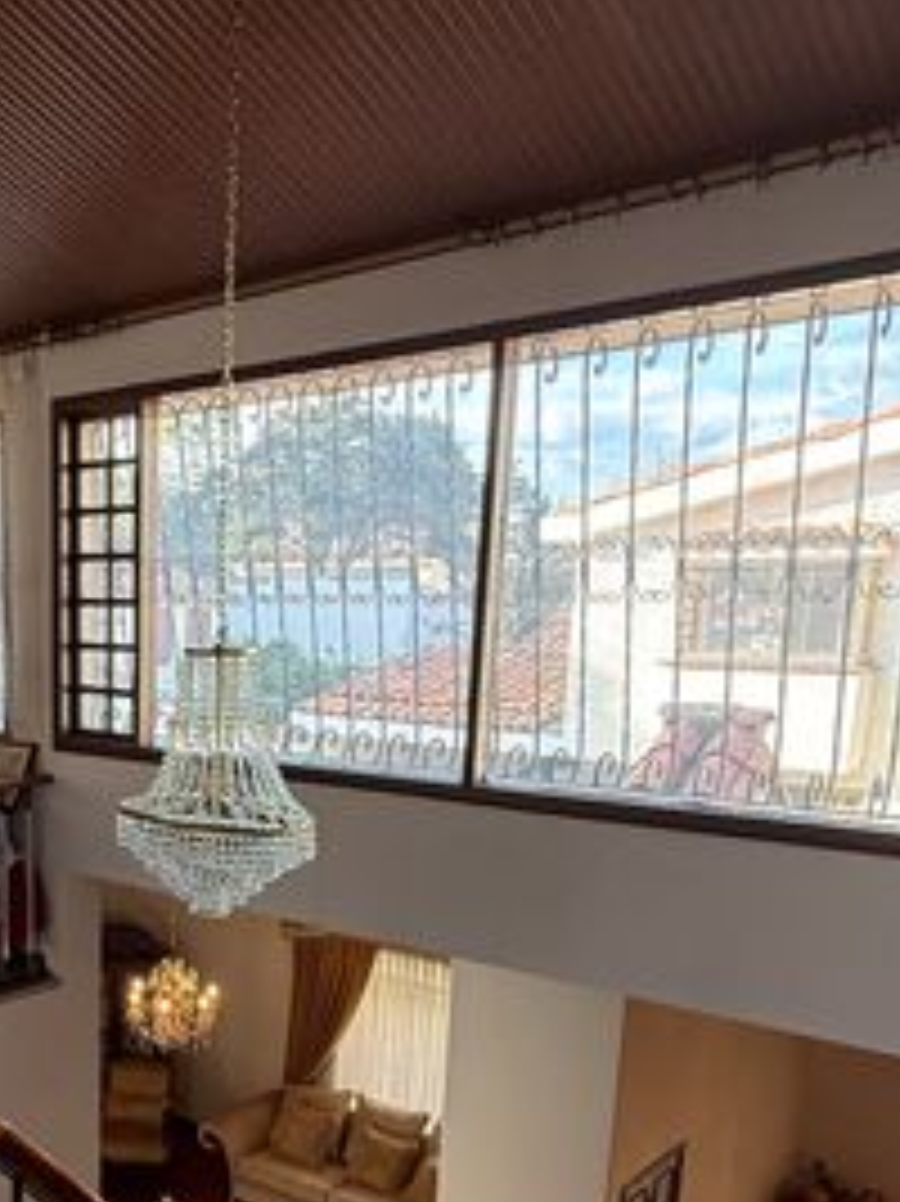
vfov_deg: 50.7
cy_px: 885
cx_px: 99
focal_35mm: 35
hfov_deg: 38.1
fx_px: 1214
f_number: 2.2
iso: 125
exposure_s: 1/120
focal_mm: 2.22
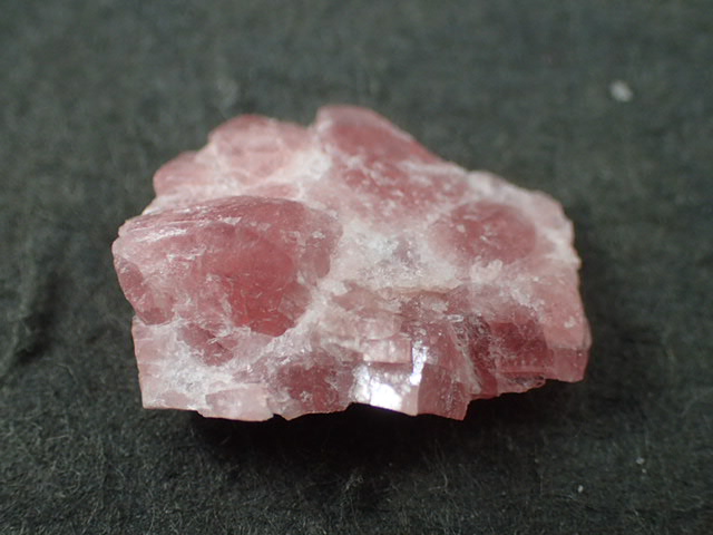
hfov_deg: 29.8
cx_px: 356
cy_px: 268
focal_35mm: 65
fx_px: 1339
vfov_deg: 22.6
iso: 320
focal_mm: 11.78
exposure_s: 1/250
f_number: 3.8
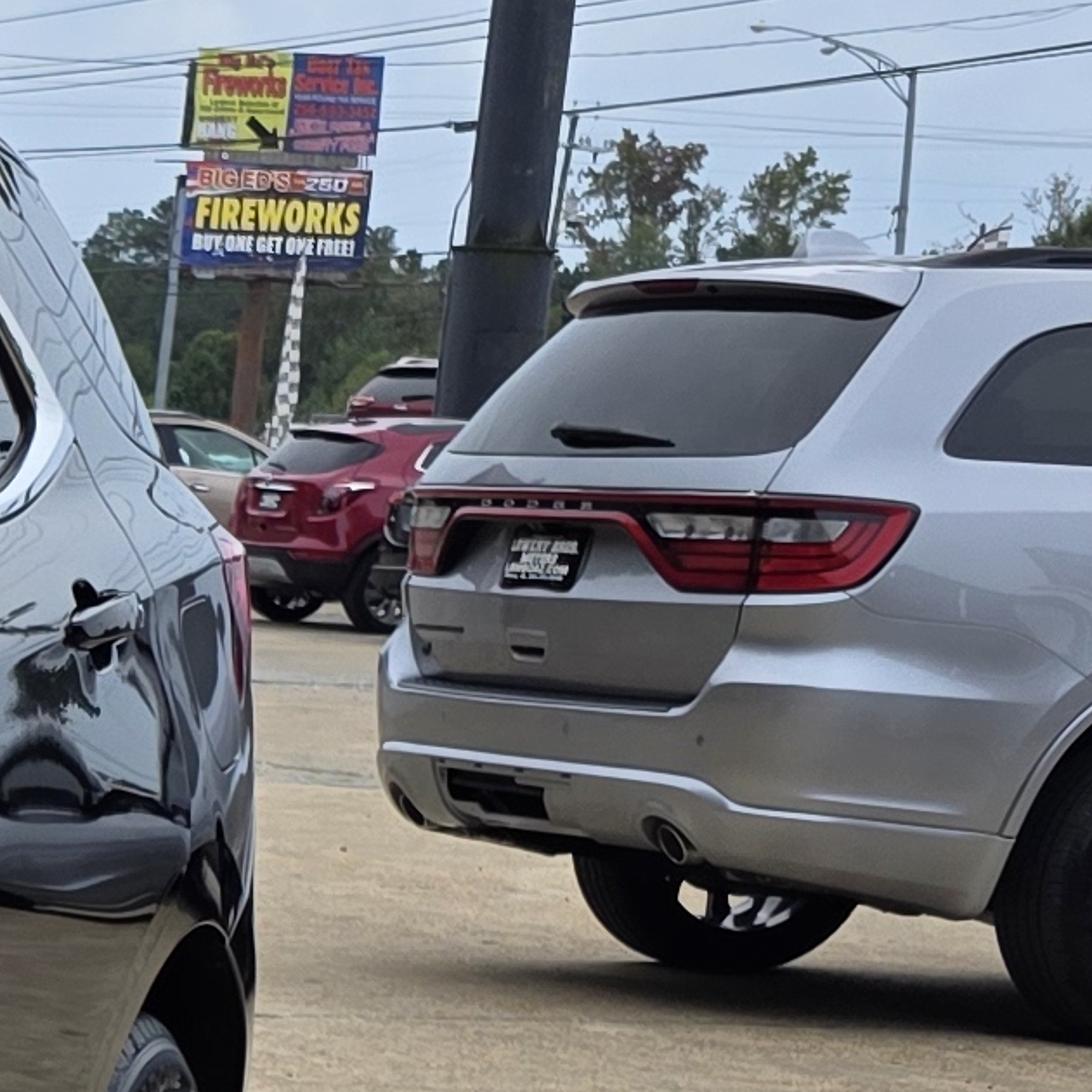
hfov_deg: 11.3
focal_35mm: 129
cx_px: -1498
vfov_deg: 13.3
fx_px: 4604
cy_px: 1175
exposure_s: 1/3211
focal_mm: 6.3
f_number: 1.7
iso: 80
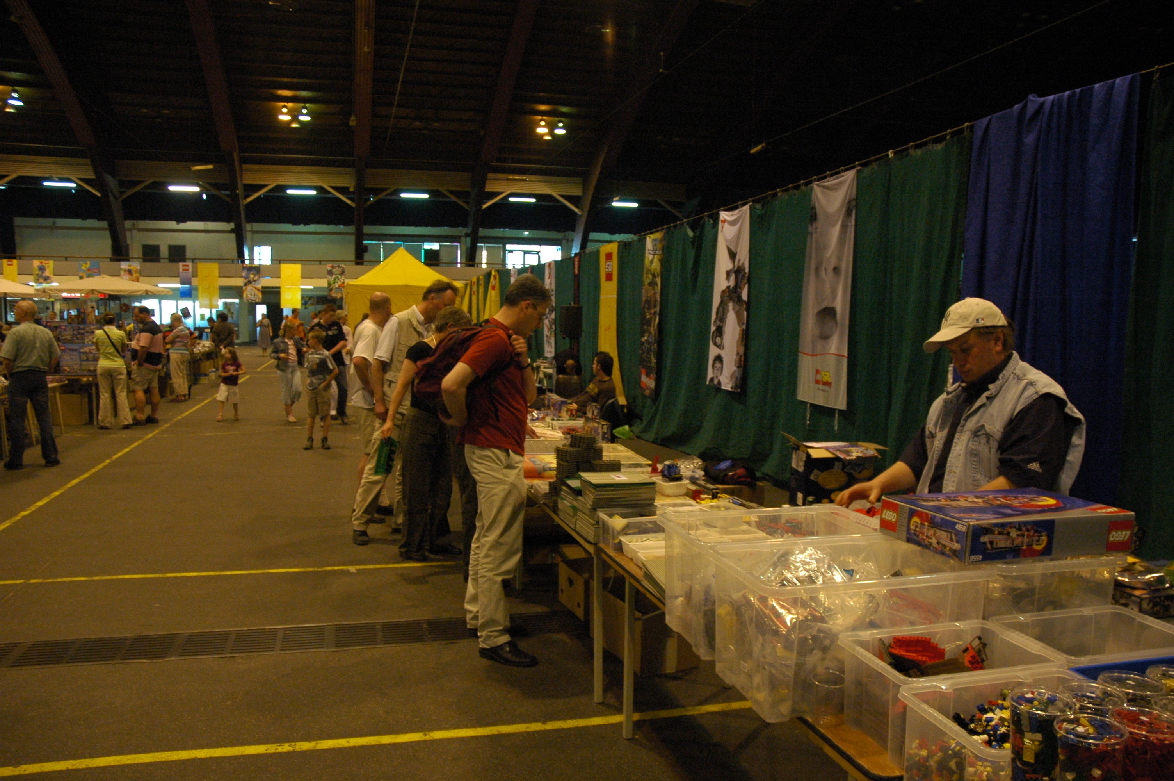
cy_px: 390
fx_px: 880
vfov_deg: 47.8
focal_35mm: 27
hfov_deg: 67.4
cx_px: 587
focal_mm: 18
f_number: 3.5
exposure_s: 1/40
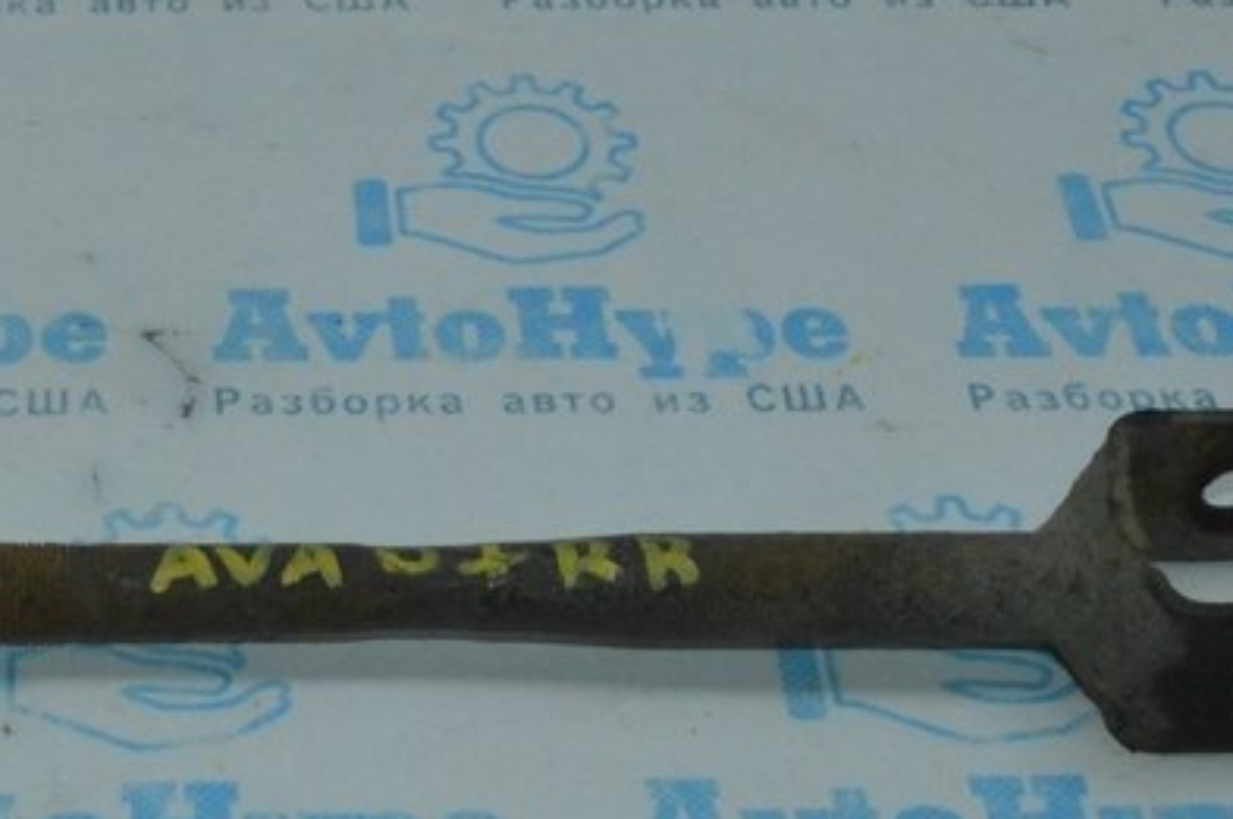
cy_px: 507
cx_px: -3
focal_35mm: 86
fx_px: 2942
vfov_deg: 15.8
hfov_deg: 22.7
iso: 3200
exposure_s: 1/200
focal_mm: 22
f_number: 16
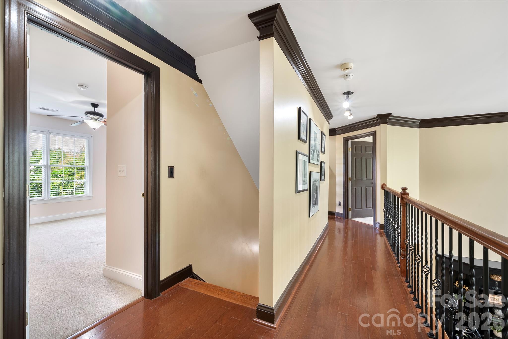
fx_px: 198
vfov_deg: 81.2
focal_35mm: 14
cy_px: 170
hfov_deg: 104.2
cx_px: 254
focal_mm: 14
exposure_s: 1.6
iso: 100
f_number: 11
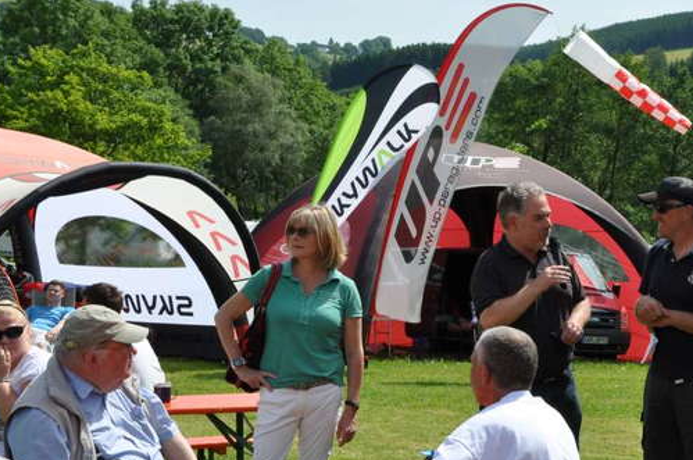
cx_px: 487
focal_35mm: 81
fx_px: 1557
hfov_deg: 24.9
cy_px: 297
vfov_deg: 16.8
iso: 200
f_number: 13
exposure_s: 1/160
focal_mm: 34
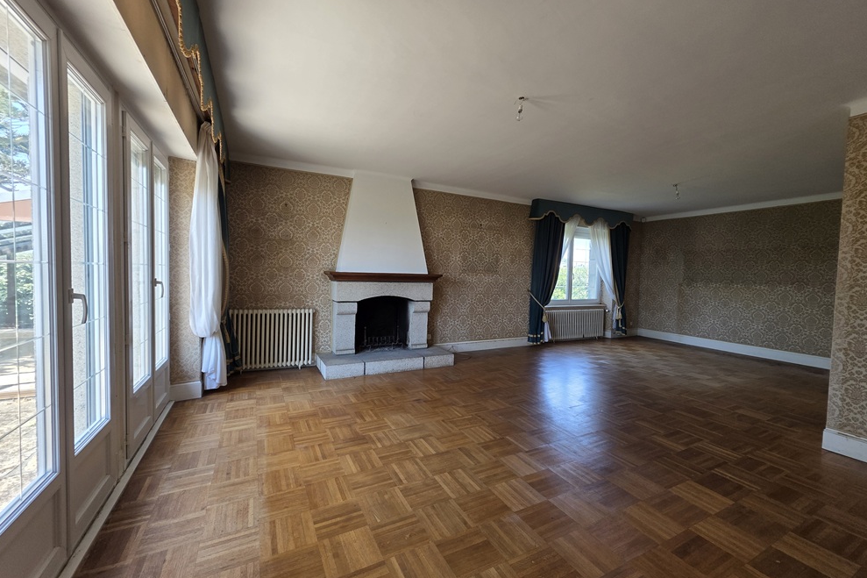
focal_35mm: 14
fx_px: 337
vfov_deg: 81.2
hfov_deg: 104.2
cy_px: 287
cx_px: 443
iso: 50
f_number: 1.9
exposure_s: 1/100
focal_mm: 2.2
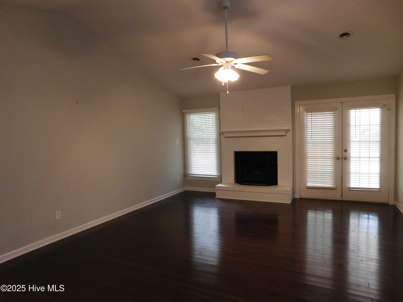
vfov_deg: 58.9
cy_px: 151
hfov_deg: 73.9
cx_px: 202
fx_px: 268
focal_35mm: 23
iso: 400
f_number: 3
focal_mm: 4
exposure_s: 1/25
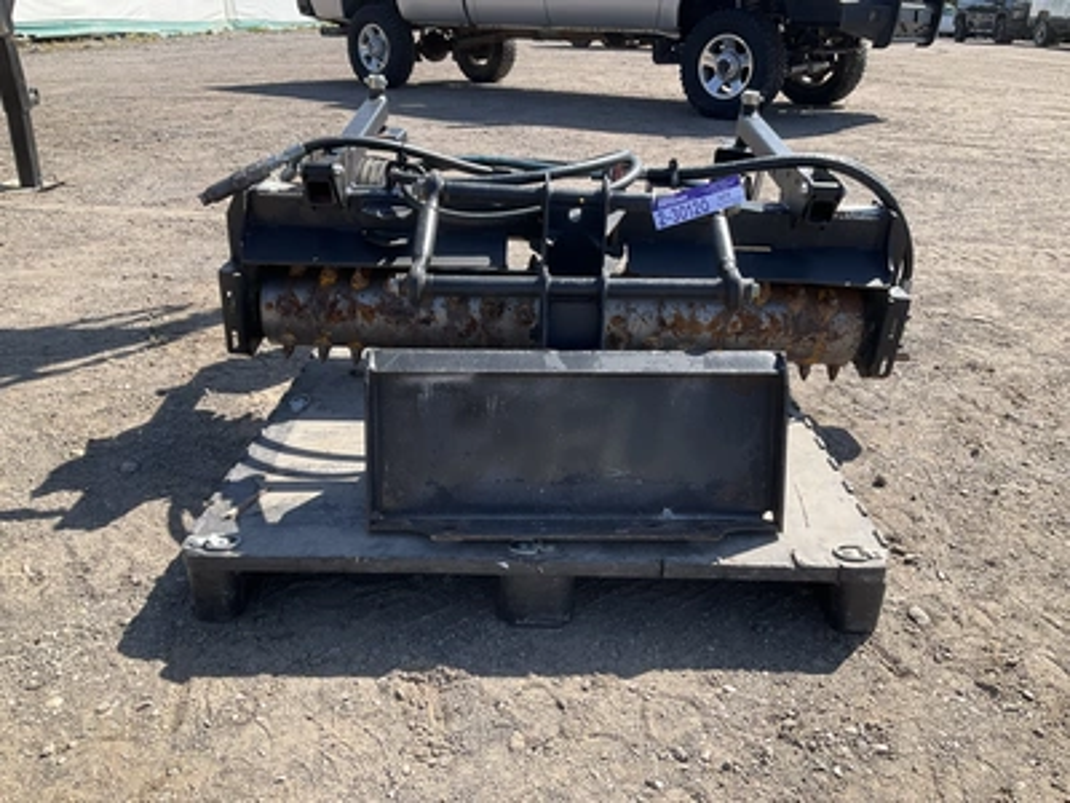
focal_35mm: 29
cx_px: 535
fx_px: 896
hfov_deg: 61.7
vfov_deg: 48.2
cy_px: 402
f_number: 1.8
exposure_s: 1/829
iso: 25
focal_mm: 3
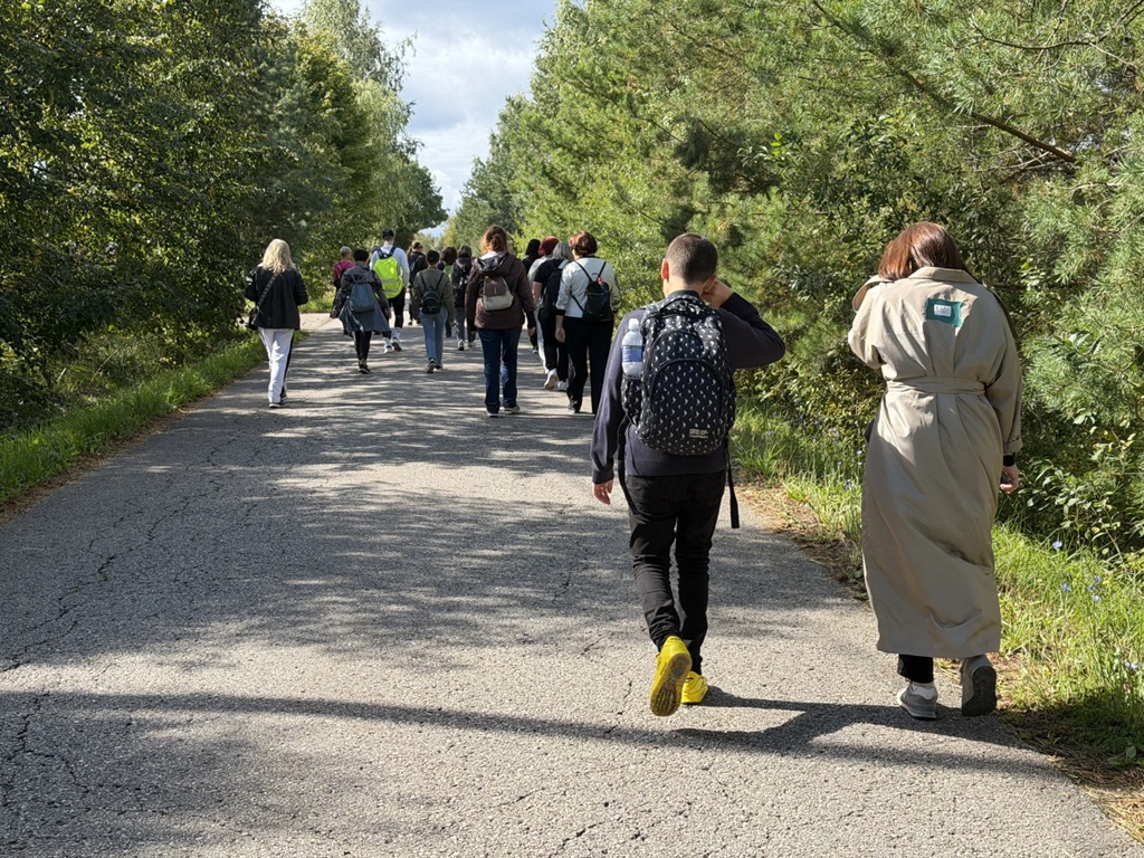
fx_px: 1586
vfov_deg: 30.3
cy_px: 429
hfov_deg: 39.7
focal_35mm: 48
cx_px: 572
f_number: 1.78
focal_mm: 6.76
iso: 100
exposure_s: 1/2146
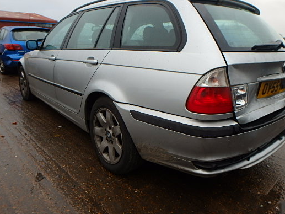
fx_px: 214
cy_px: 86
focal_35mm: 26
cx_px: 151
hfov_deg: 67.2
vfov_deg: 52.7
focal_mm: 3.7
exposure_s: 1/160
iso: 125
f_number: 3.5
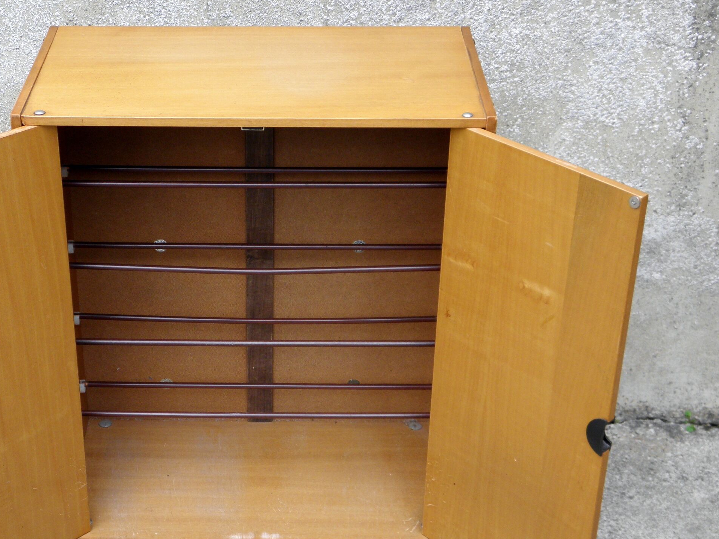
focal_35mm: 63
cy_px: 324
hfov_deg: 30.6
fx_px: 1308
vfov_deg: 23.2
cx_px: 272
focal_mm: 8.6
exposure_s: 1/40
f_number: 3.9
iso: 125
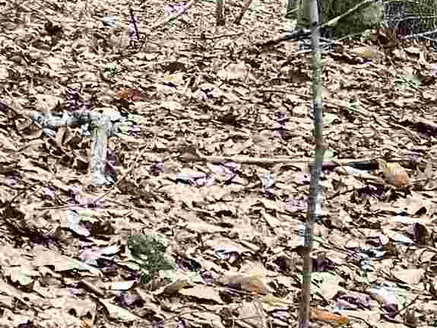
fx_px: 1754
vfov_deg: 9.4
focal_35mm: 139
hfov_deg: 11.4
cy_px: -496
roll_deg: -0.3
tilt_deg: -8.9
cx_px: -663
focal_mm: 5.7
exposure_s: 1/604
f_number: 1.5
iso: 50
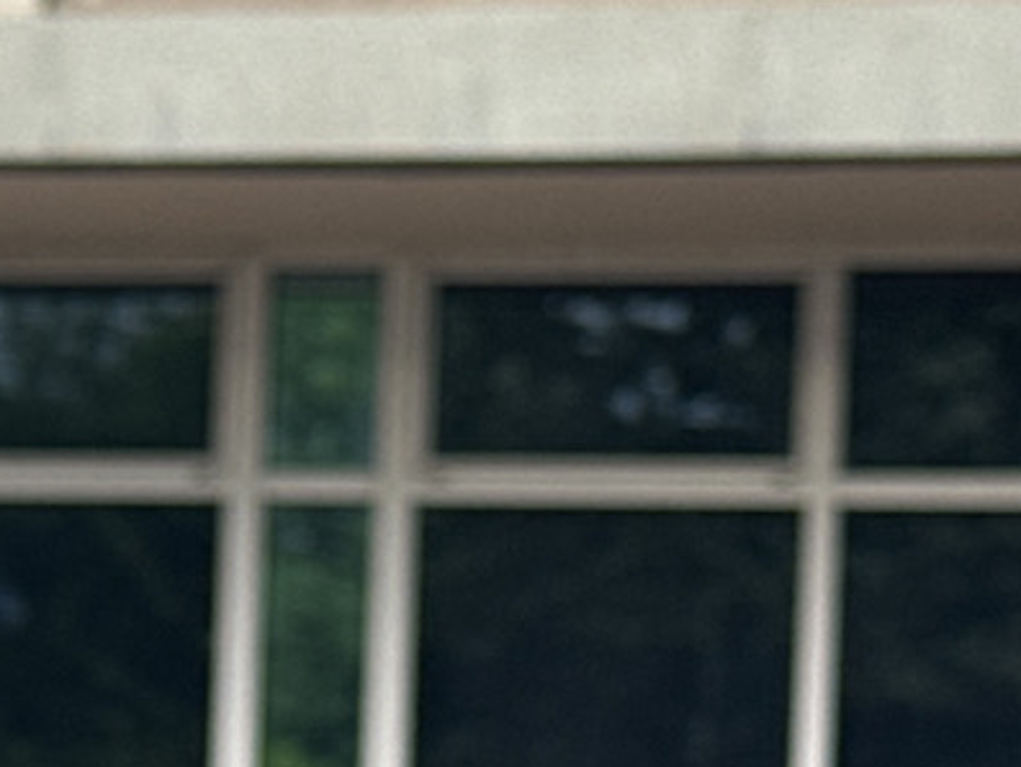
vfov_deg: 6.1
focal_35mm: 242
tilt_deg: -1.8
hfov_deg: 8.0
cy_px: 1066
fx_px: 7140
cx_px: -648
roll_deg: +0.2
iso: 64
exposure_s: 1/243
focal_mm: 6.76
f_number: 1.78
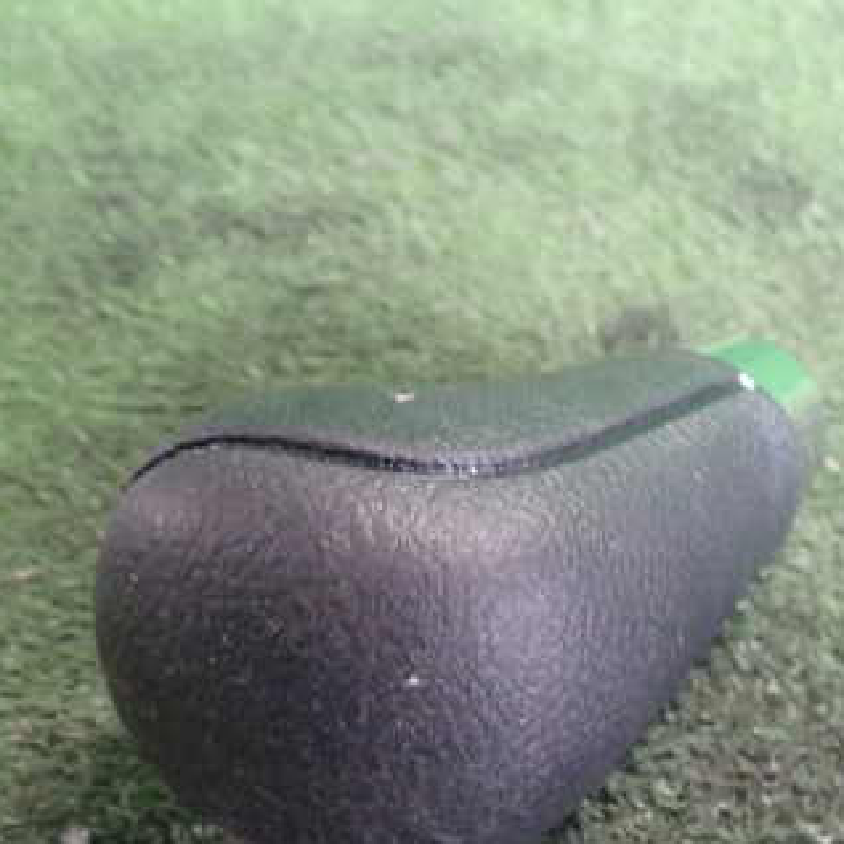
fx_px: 1379
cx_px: 510
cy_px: 533
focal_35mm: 50
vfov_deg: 33.8
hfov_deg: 33.9
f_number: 2.3
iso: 800
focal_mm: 5.4
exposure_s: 1/30
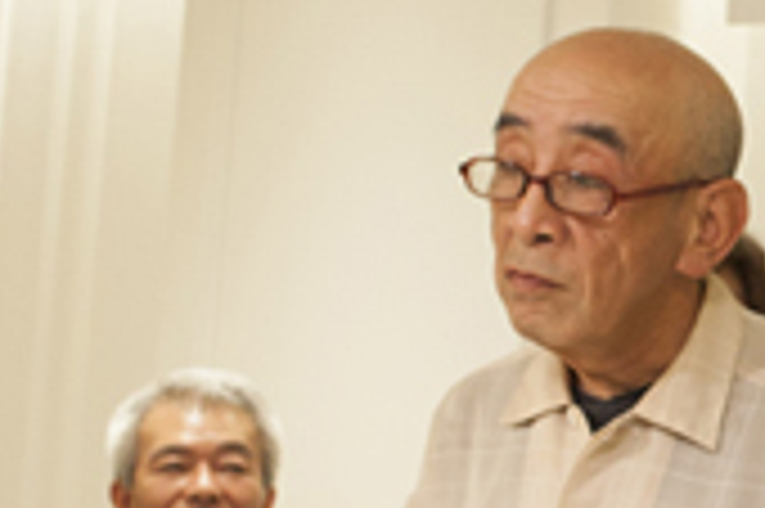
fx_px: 2802
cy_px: 441
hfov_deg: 14.4
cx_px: 1202
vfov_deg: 10.3
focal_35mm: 132
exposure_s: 1/100
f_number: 5.6
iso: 400
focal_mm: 35
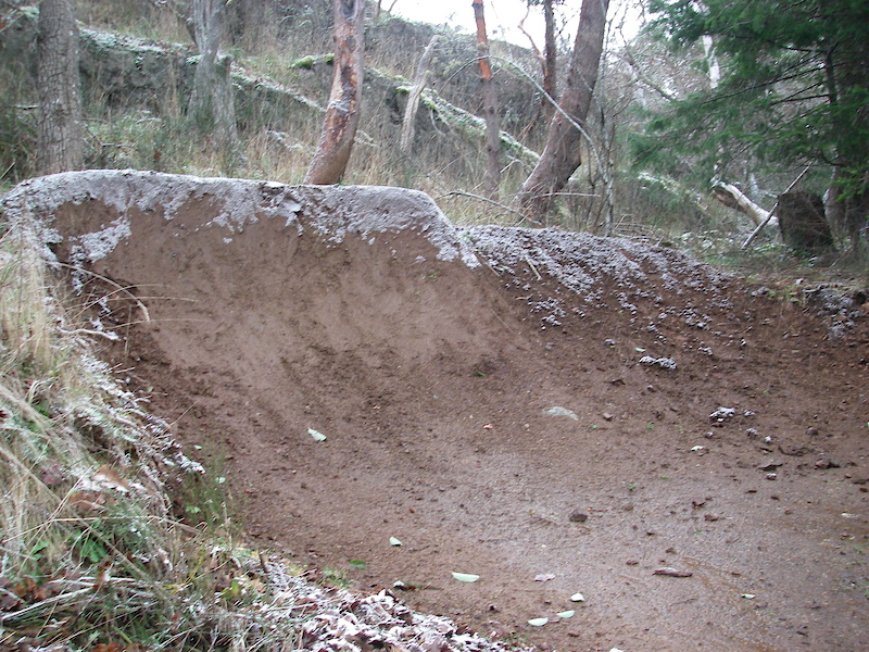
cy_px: 326
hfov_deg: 49.0
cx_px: 434
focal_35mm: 38
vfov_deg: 37.7
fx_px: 954
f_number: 3.3
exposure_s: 1/50
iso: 200
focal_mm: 6.3
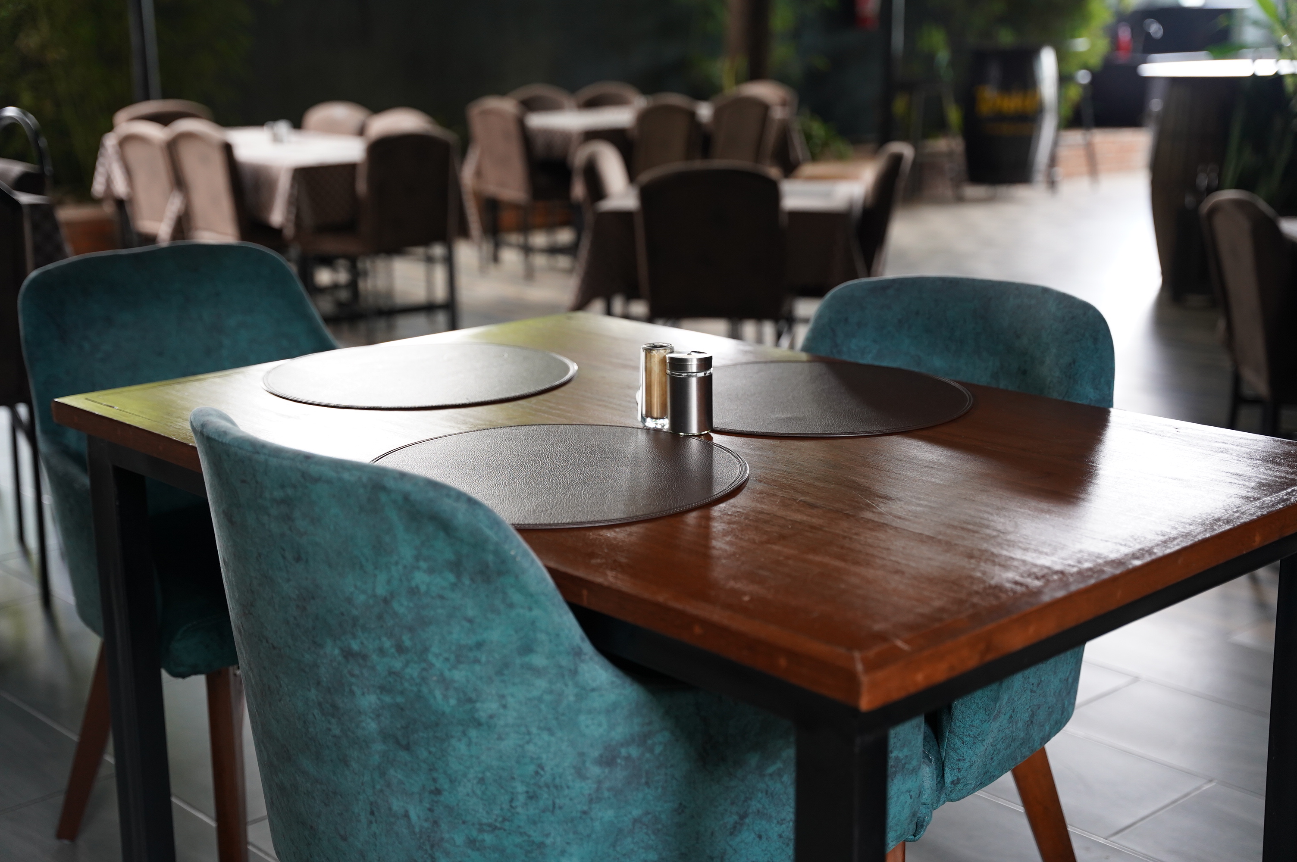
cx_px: 648
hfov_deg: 40.8
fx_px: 1742
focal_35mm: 48
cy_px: 431
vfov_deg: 27.8
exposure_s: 1/160
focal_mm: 48.4
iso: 1600
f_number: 3.2
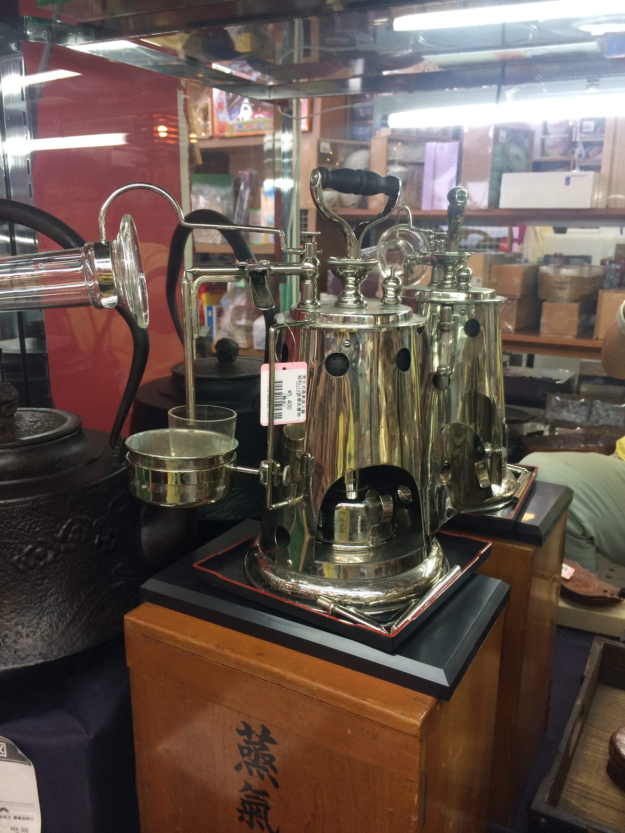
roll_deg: -0.2
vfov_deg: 61.7
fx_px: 698
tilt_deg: -14.8
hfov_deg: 48.2
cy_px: 416
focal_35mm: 29
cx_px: 312
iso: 64
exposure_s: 1/33
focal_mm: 4.15
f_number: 2.2
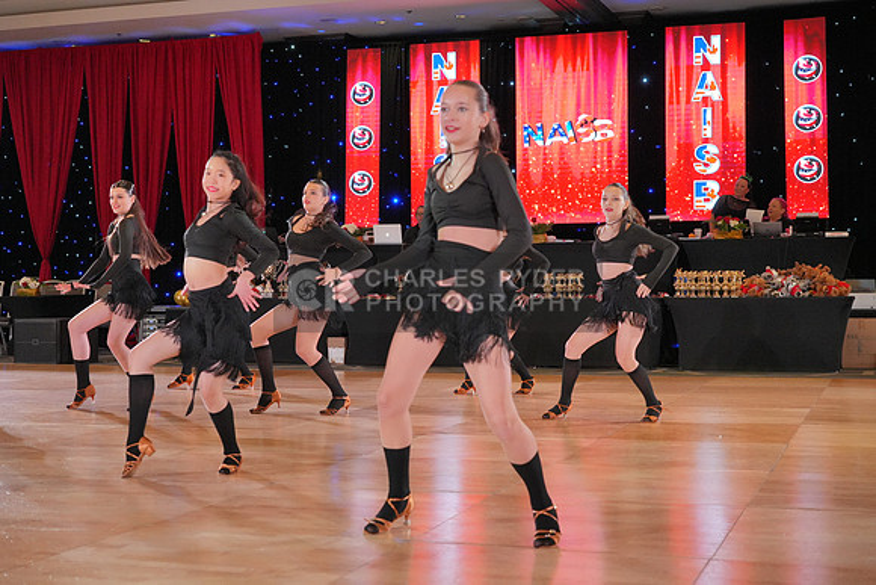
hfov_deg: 38.9
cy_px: 292
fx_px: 1241
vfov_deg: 26.5
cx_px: 438
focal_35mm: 51
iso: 5000
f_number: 5.6
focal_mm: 51
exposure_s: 1/400
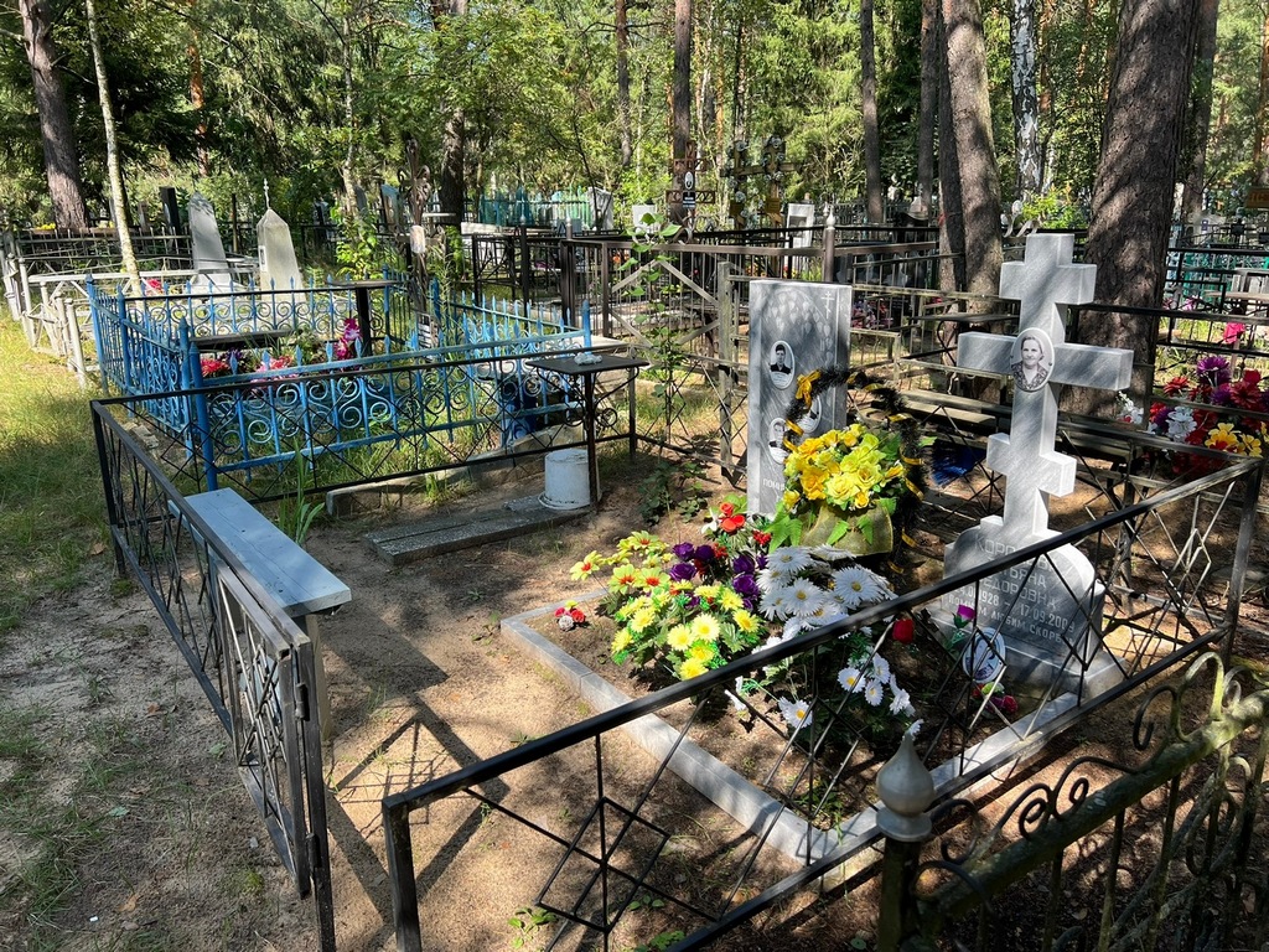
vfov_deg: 53.1
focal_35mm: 26
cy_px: 476
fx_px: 953
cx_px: 634
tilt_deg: -12.8
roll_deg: +2.1
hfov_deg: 67.3
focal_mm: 5.7
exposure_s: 1/597
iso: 50
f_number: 1.5
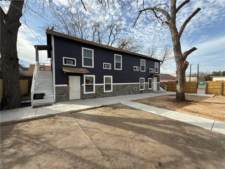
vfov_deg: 85.7
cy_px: 84
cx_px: 112
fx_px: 91
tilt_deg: -2.4
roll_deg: +0.0
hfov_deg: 102.1
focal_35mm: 14
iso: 50
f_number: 2.2
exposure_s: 1/928
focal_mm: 2.22
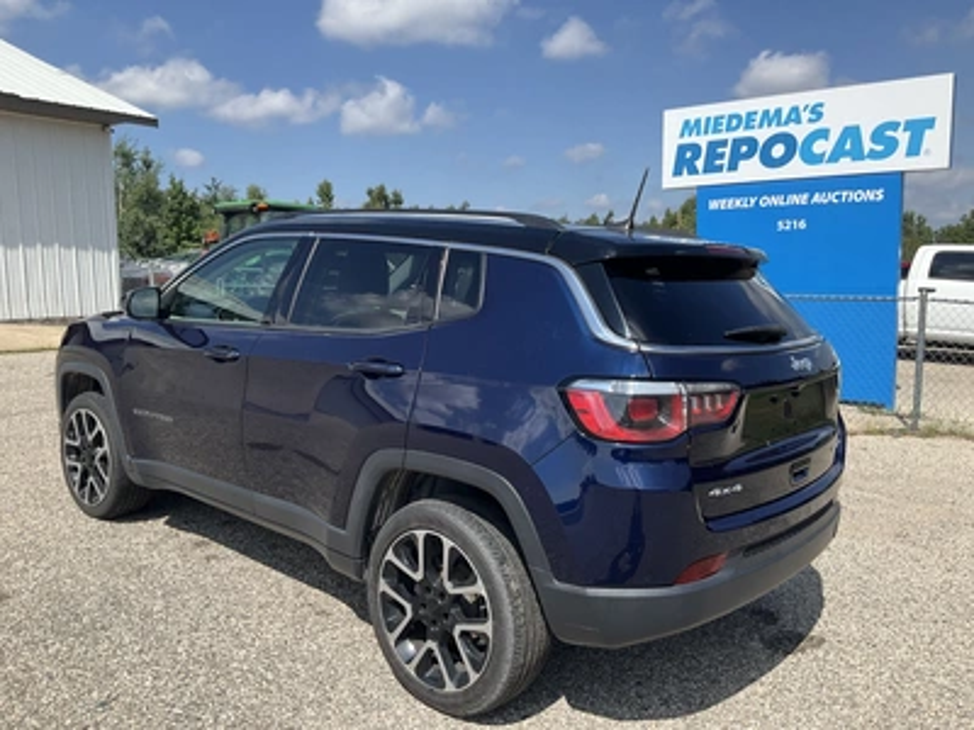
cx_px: 487
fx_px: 816
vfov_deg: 48.2
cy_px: 365
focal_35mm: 29
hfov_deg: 61.7
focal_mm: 3
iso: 25
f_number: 1.8
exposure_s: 1/1786
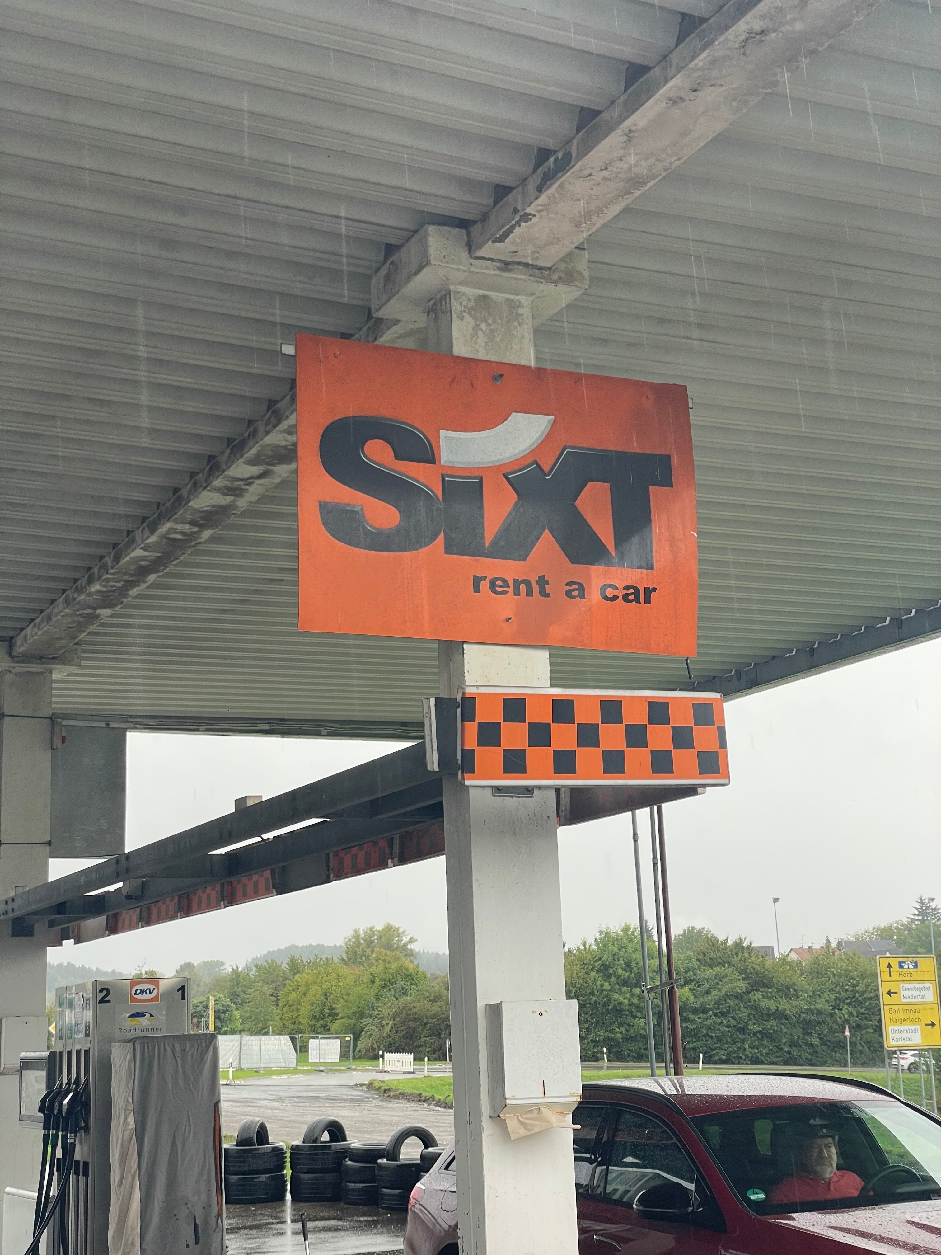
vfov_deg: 36.8
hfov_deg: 28.0
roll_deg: +3.2
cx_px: 470
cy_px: 628
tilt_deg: +12.8
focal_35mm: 52
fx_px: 1885
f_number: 2
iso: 25
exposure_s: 1/116
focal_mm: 6
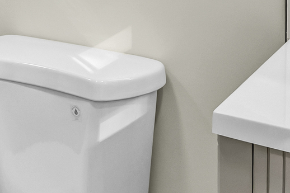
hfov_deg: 23.8
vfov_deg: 14.8
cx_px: 31
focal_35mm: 83
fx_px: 668
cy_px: -128
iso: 320
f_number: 7.1
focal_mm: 14
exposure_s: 1/50
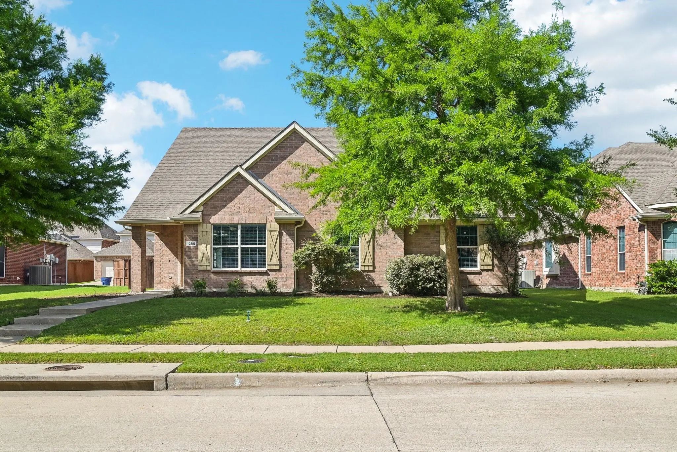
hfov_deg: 61.9
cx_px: 338
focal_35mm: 30
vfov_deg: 43.6
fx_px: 564
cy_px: 226
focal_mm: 30
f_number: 8
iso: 400
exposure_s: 1/800
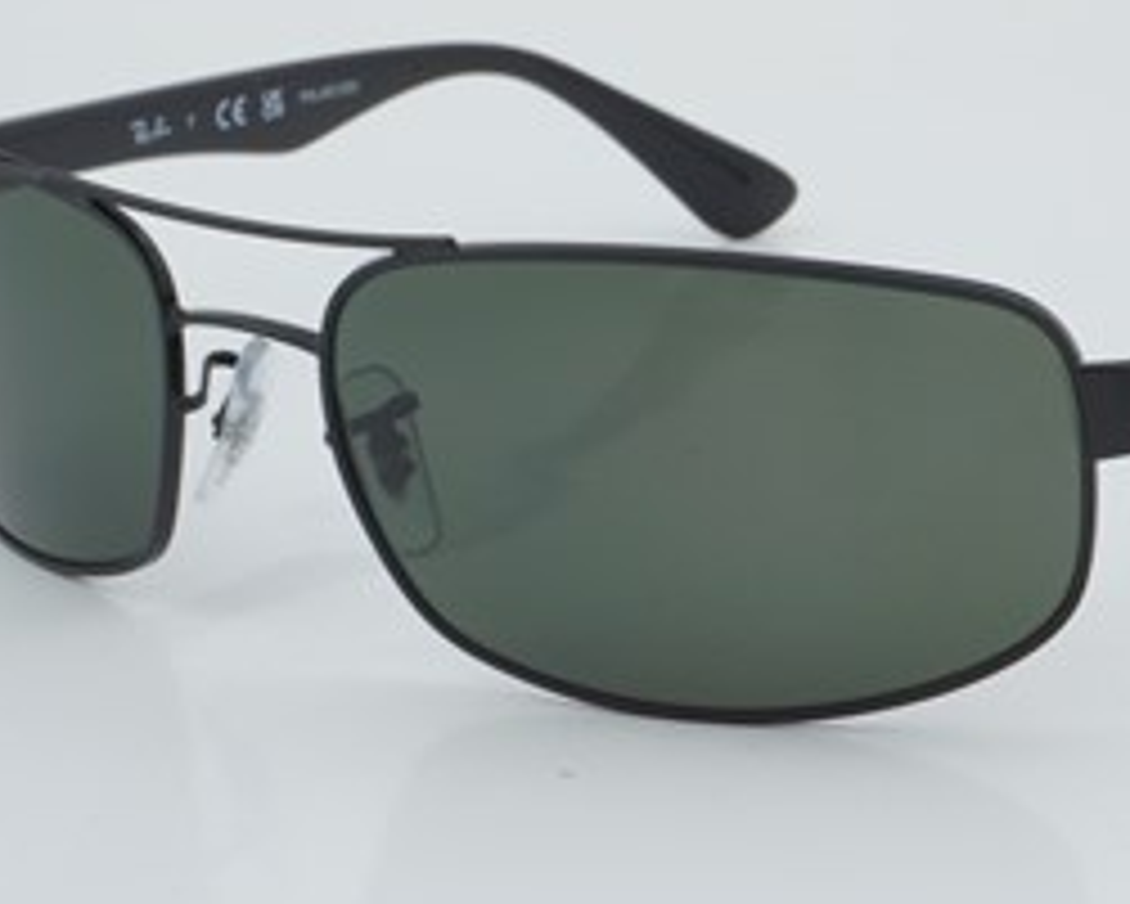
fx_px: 3747
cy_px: 405
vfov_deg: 13.8
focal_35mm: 112
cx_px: 747
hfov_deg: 17.1
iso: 100
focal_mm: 50
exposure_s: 1/4
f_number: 29
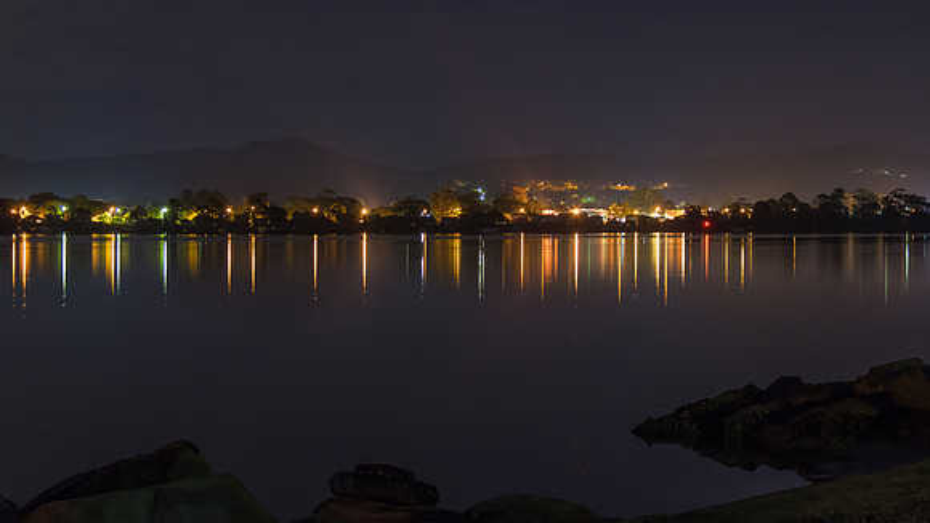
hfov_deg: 24.0
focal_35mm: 89
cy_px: 213
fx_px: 2192
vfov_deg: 13.6
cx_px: 462
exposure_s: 15
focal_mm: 55
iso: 800
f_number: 4.5
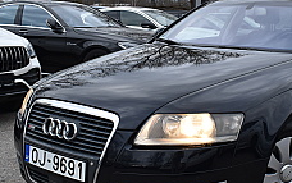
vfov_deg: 22.0
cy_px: 84
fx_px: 470
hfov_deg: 33.9
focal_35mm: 59
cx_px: 215
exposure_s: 1/200
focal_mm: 22
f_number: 8
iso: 400
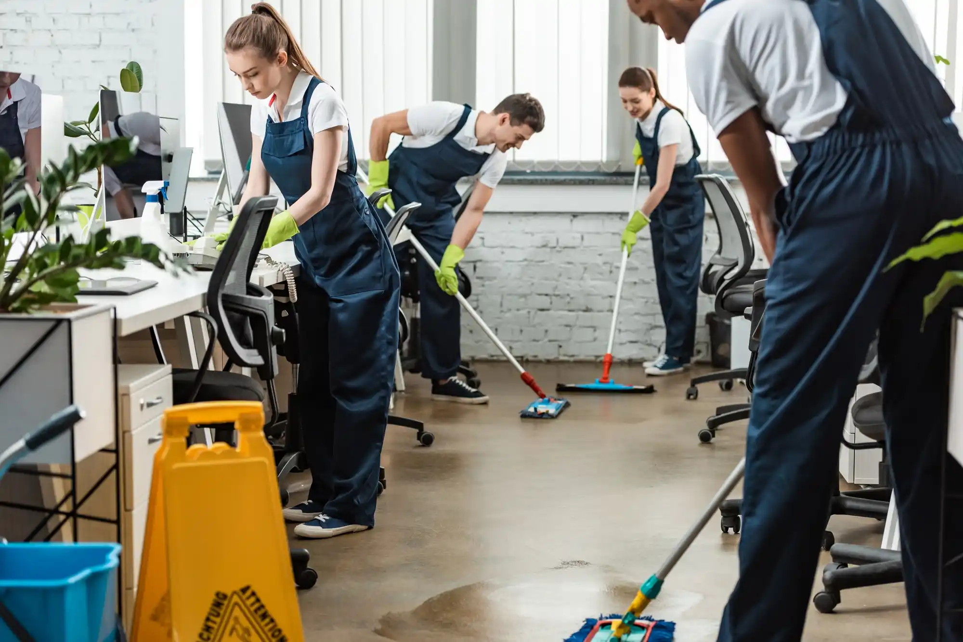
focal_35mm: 70
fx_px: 1873
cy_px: 321
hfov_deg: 28.8
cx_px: 482
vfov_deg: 19.5
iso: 320
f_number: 3.2
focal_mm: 70
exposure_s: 1/200
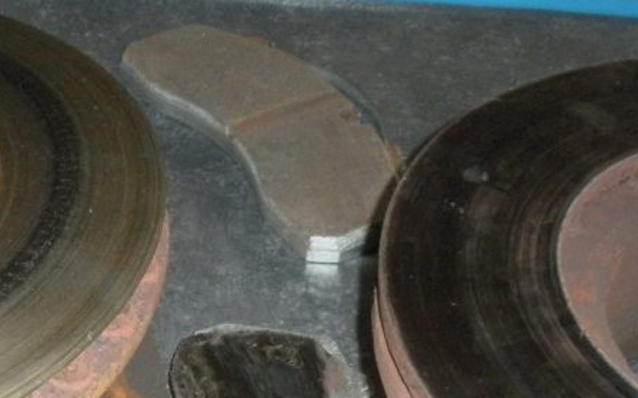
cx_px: 156
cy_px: 455
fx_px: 1477
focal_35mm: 85
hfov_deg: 24.1
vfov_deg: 14.9
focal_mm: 6.3
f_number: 3.5
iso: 400
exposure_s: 1/60
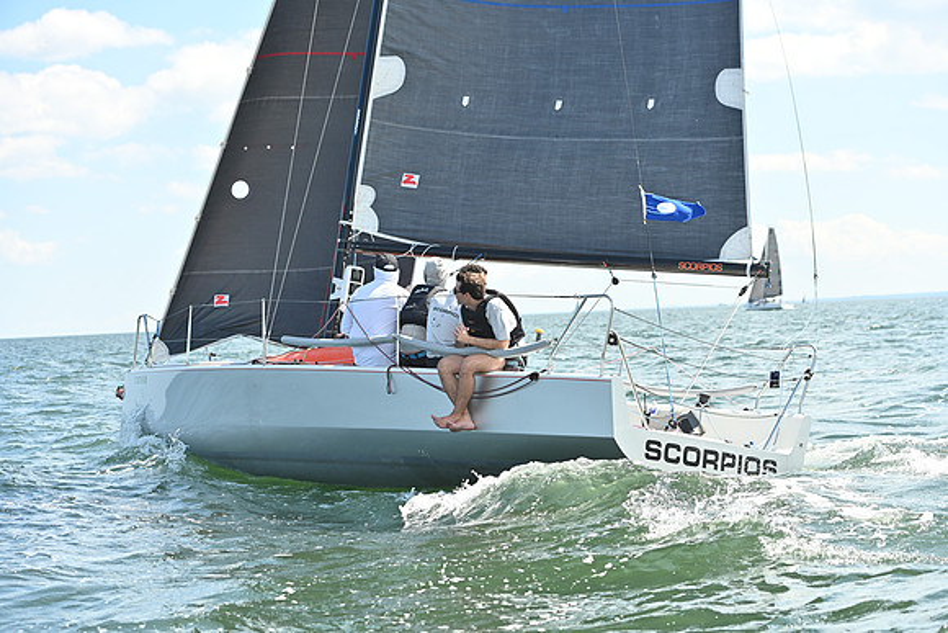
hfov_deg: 28.8
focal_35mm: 70
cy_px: 316
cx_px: 474
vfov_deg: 19.5
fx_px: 1844
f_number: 5.6
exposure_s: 1/1250
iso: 250
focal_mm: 70
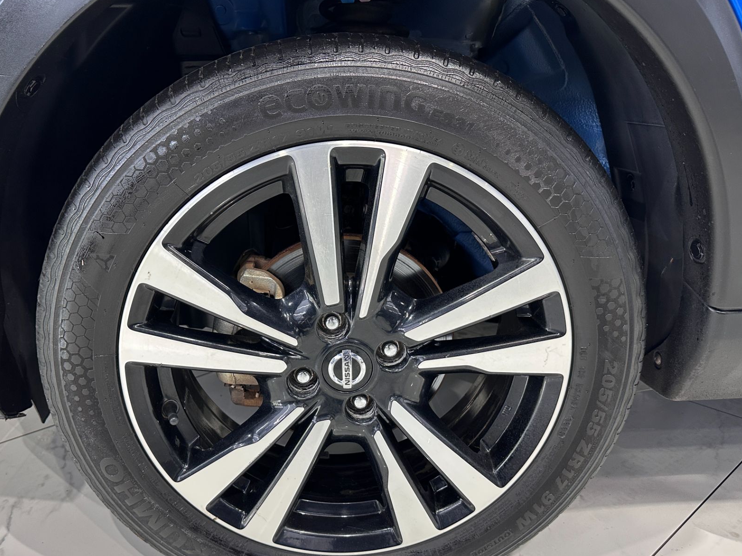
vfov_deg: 48.1
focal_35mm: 29
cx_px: 335
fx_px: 622
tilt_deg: -20.2
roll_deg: +1.3
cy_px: 317
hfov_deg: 61.5
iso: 250
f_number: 1.78
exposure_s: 1/60
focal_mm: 6.86
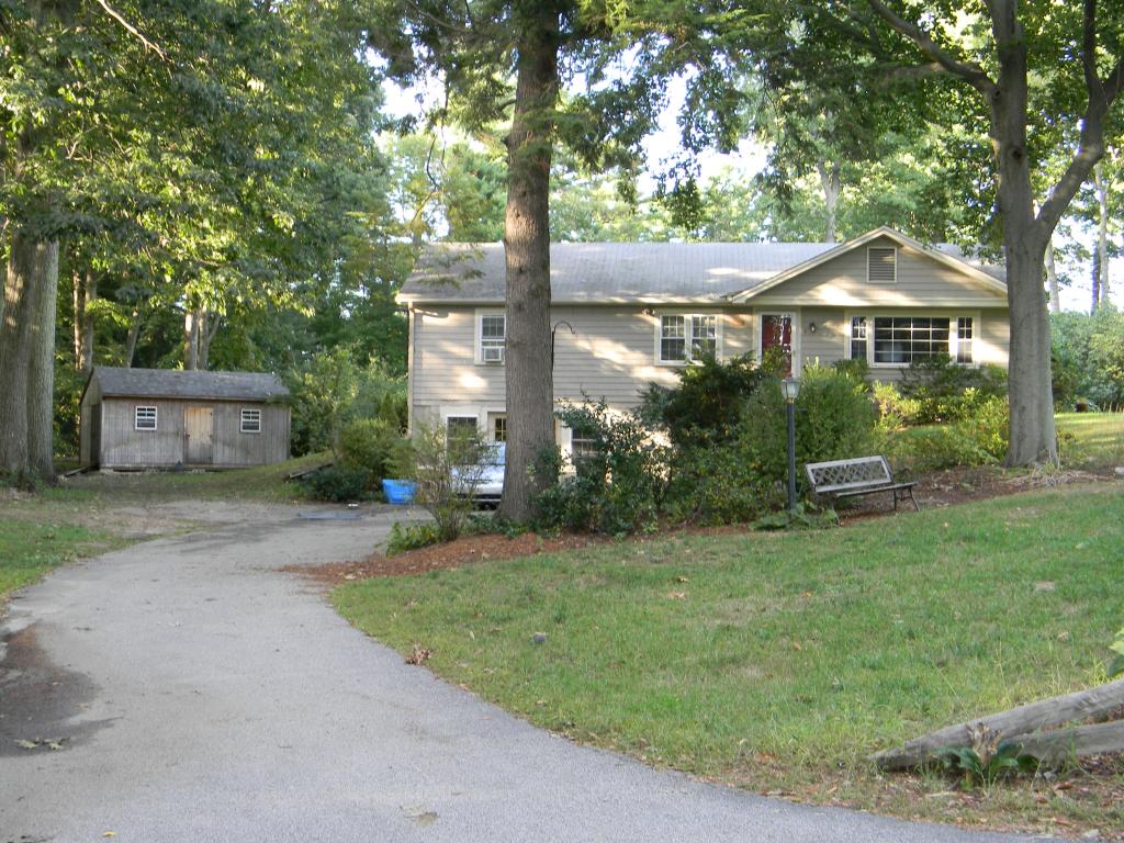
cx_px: 562
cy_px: 422
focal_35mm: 41
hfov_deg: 45.8
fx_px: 1331
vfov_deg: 35.1
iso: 140
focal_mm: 7.3
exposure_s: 1/30
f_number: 3.8
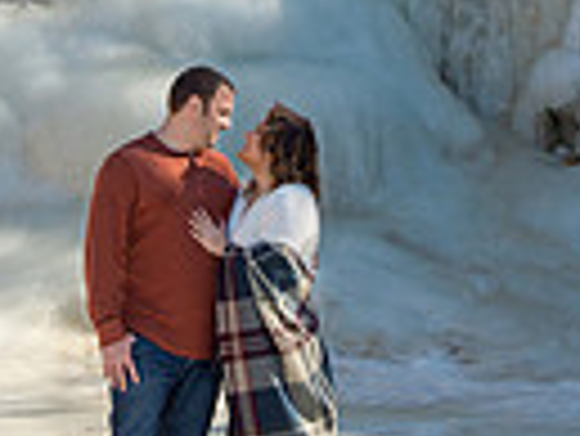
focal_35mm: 235
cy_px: -9
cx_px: 238
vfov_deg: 6.3
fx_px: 3941
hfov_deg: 8.4
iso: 100
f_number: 11
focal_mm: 70
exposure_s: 1/250
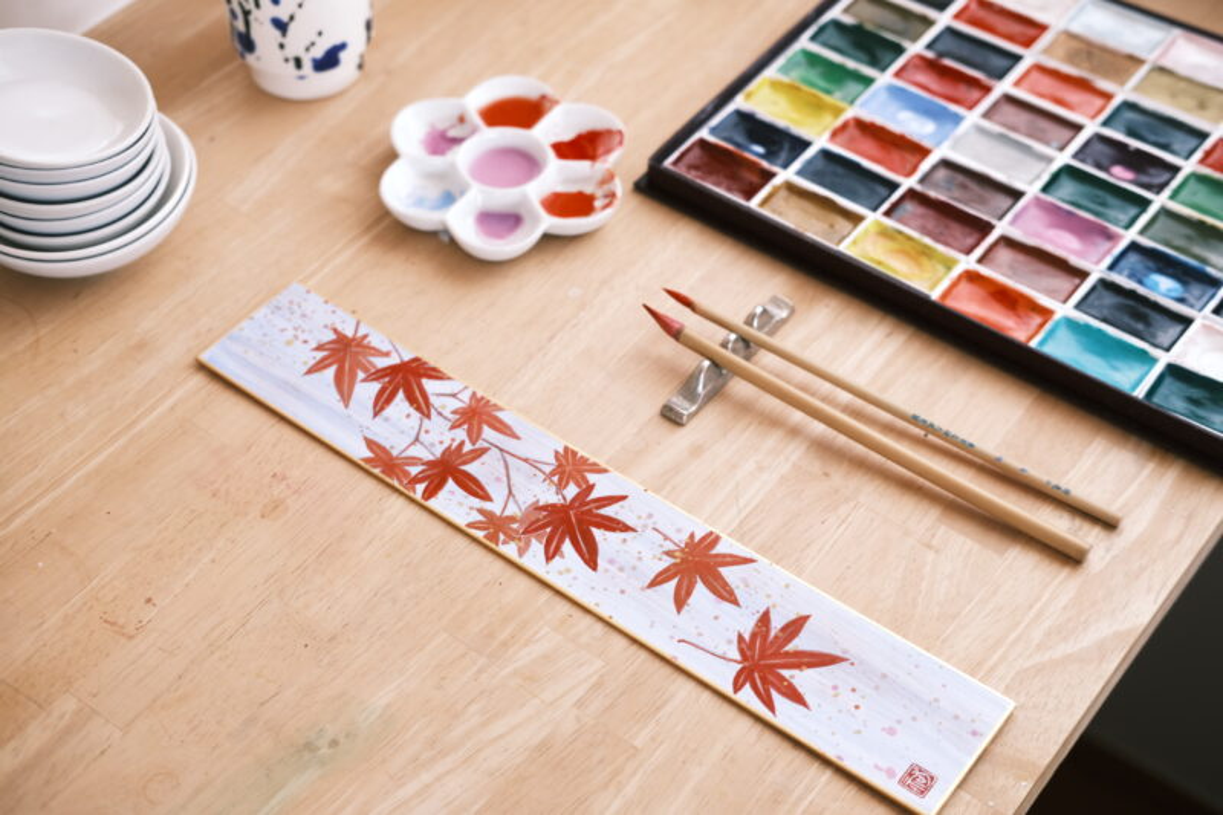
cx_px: 612
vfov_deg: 25.5
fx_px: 1800
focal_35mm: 53
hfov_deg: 37.5
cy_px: 408
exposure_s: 1/20
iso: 125
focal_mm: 35
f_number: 2.8
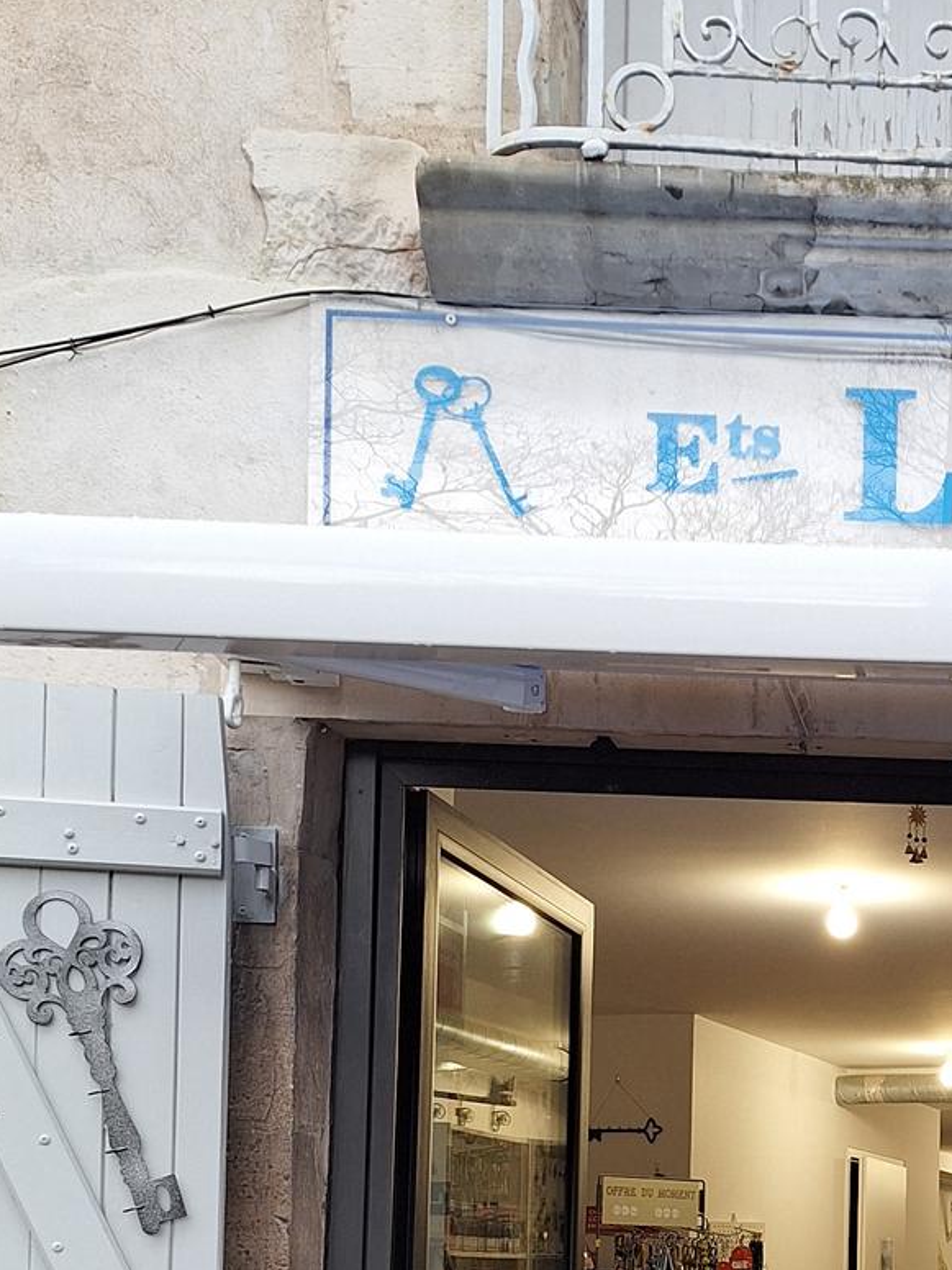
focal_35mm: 57
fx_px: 2091
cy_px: 1198
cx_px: 962
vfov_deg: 31.8
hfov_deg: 24.4
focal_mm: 5.54
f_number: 1.8
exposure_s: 1/100
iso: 80
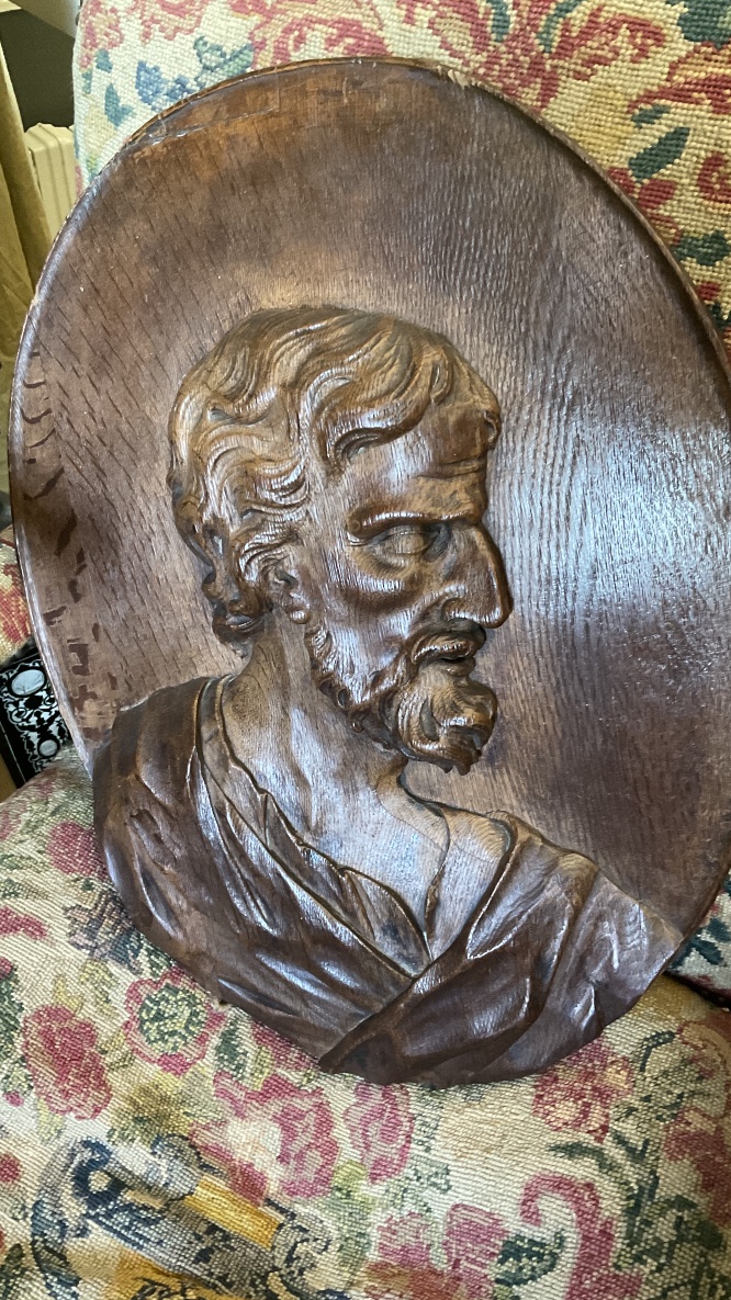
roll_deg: -0.4
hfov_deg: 36.7
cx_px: 353
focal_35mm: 32
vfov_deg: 61.0
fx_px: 1103
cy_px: 646
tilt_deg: -43.7
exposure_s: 1/30
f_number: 1.8
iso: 250
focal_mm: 3
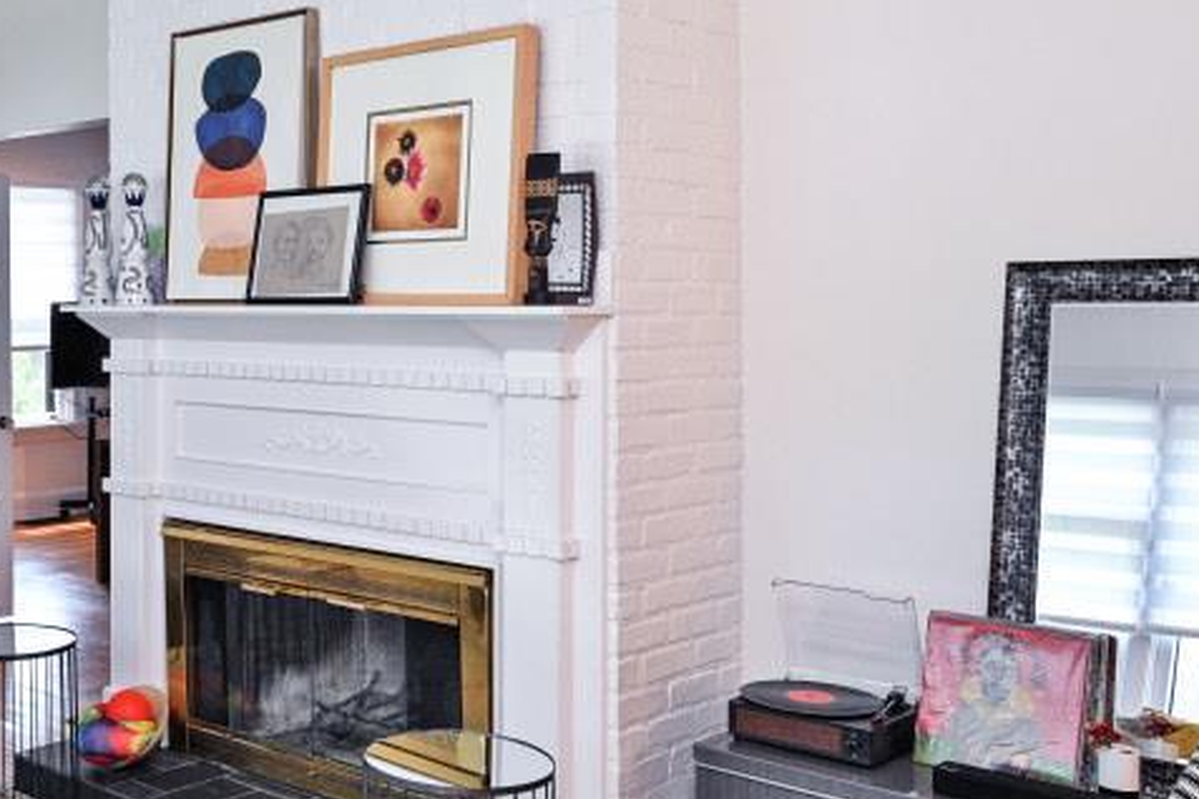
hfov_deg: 41.8
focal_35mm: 44
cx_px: 181
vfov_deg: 30.4
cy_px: 309
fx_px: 1465
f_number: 4
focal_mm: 14
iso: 320
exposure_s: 1/60
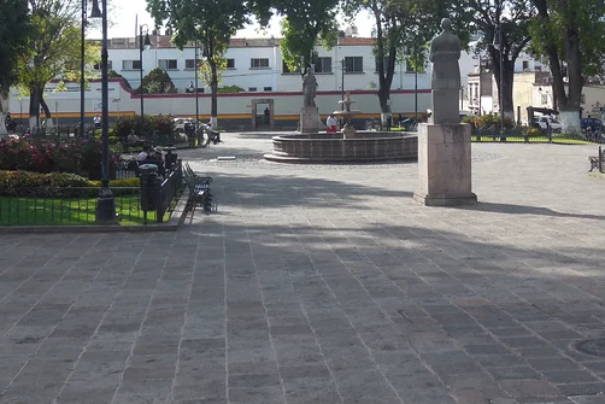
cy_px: 58
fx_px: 1059
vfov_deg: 21.2
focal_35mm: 63
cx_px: 380
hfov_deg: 31.7
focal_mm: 6.8
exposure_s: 1/400
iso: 125
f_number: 4.2
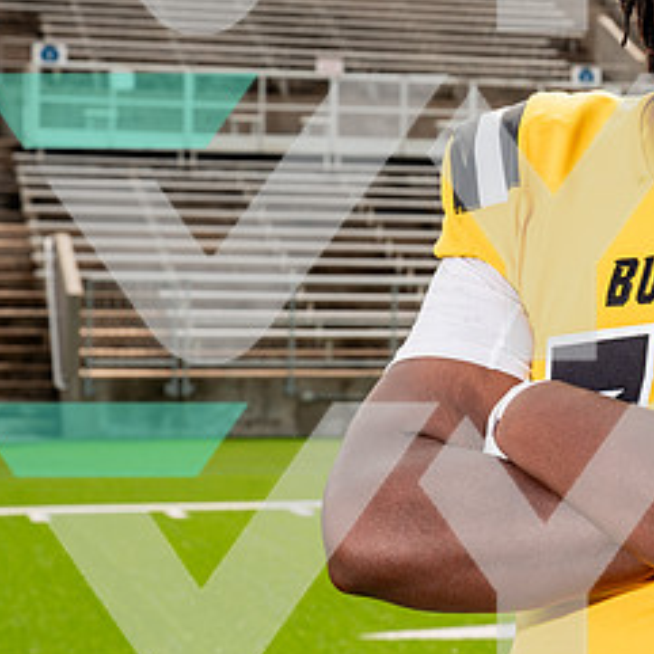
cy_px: 218
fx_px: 2629
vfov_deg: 14.2
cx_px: 665
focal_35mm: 123
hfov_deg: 14.0
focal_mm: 60
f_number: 8
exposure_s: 1/250
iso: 100
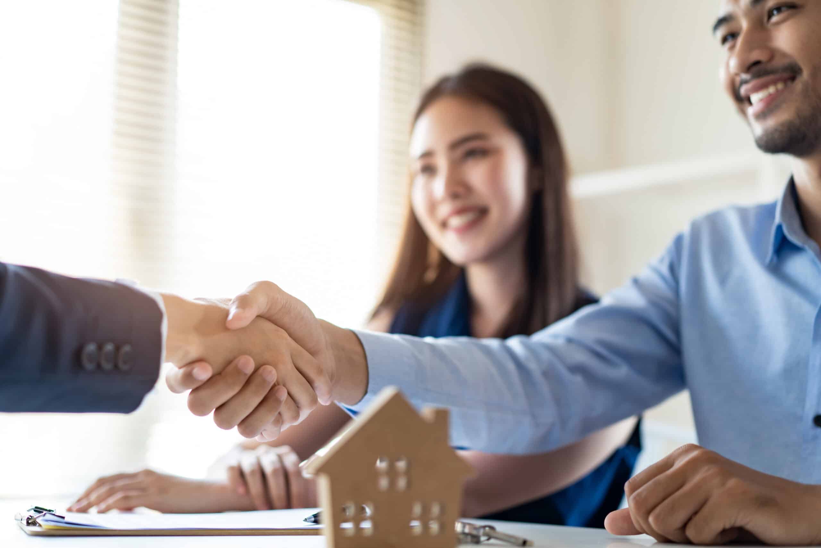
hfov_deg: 36.2
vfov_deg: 24.6
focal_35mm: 55
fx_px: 1254
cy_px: 274
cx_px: 410
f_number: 2.2
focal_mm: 55
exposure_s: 1/320
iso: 250
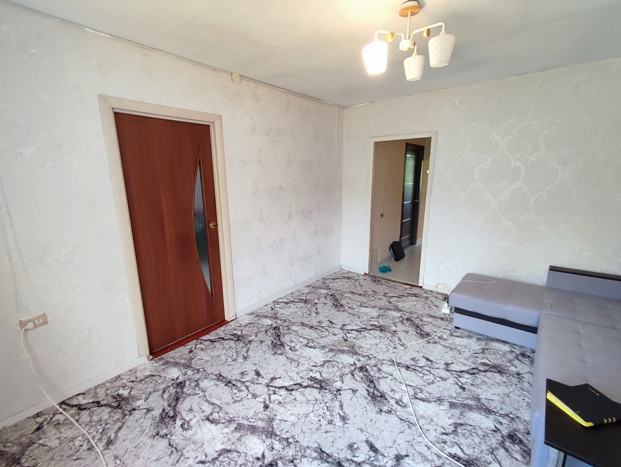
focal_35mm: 16
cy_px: 234
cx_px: 310
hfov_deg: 94.5
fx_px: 287
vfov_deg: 78.2
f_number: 2.2
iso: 218
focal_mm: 1.65
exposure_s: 1/50
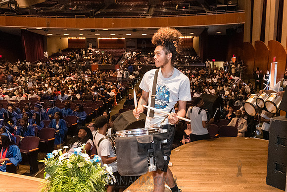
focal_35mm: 30
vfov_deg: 43.8
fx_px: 238
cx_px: 161
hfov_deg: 62.0
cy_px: 104
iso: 8000
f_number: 3.5
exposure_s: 1/160
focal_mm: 24
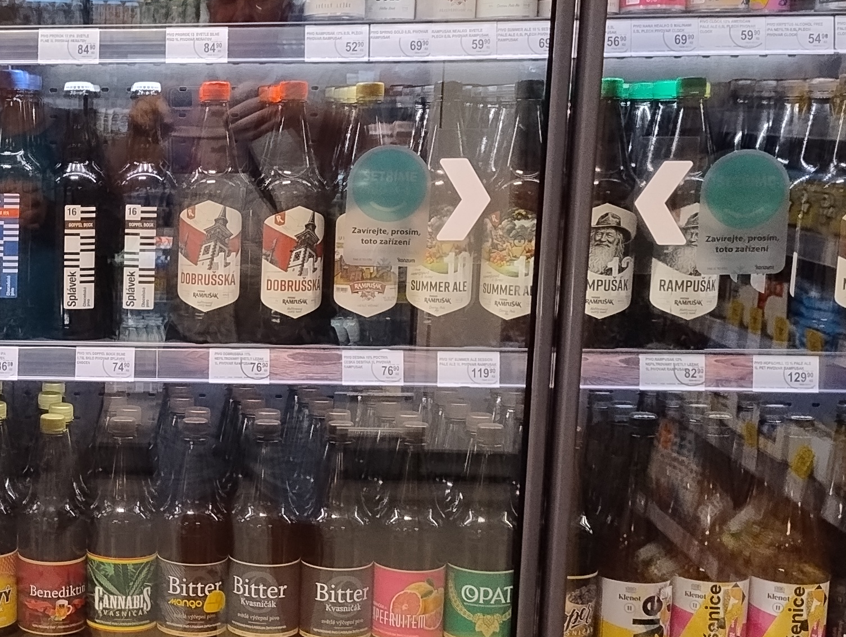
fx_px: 1591
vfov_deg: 22.5
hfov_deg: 28.0
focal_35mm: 65
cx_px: -4
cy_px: 425
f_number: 1.8
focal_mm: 5.56
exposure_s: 1/100
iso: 472
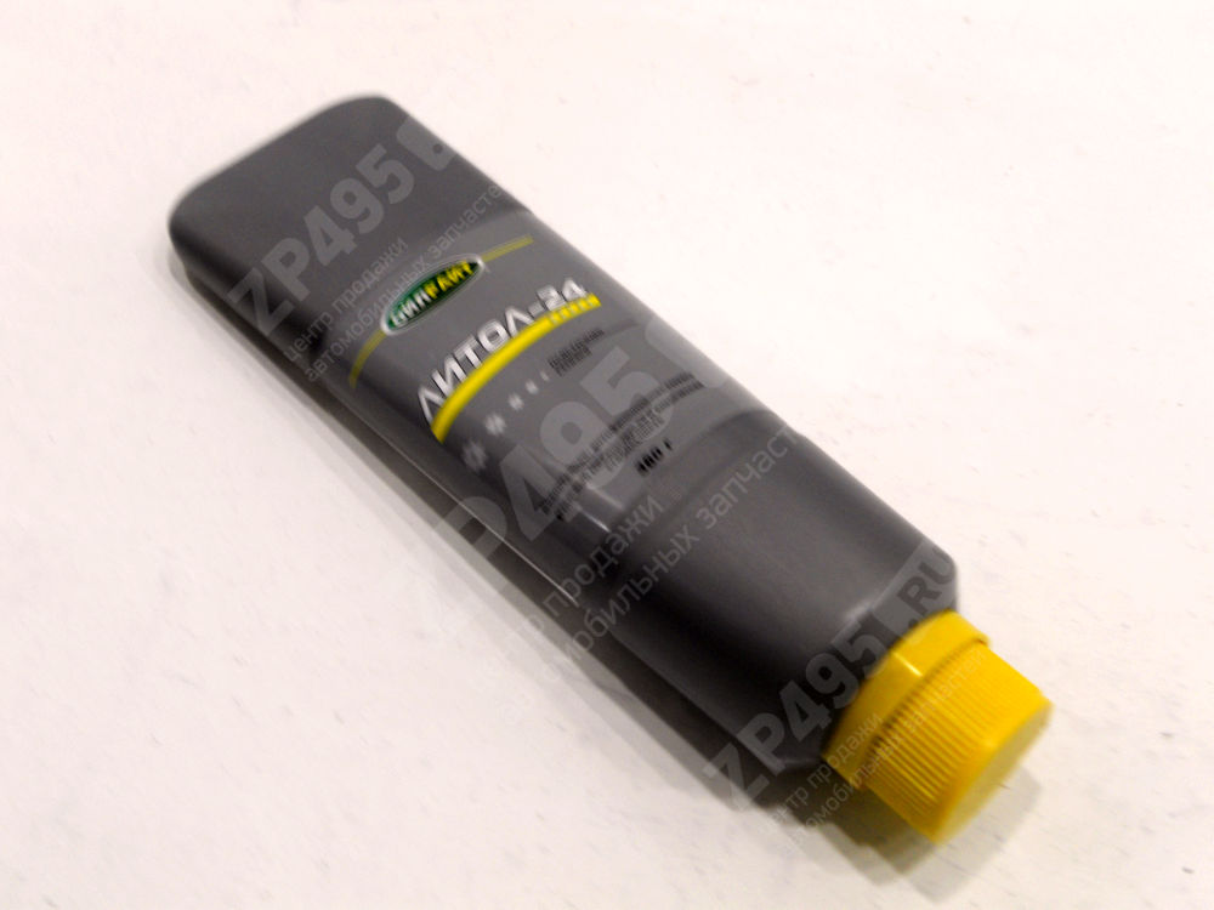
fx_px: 1333
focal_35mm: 38
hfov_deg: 49.0
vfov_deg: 37.7
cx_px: 607
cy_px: 455
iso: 100
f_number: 3.9
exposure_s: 1/30
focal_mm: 6.9
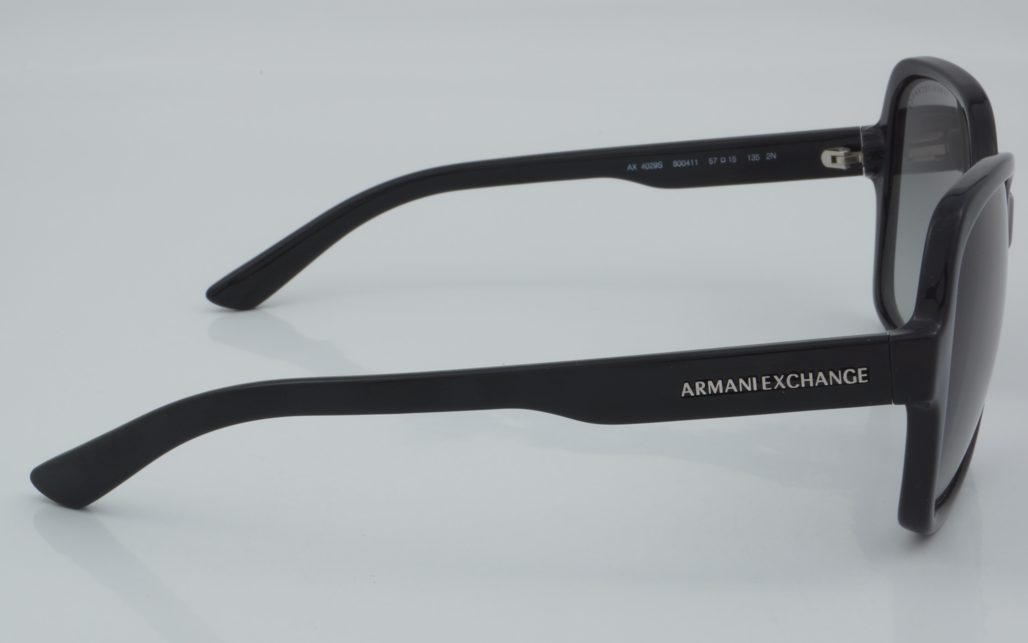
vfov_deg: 16.9
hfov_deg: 26.8
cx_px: 512
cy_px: 337
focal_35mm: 77
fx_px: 2157
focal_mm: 50
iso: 100
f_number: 32
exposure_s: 1/4
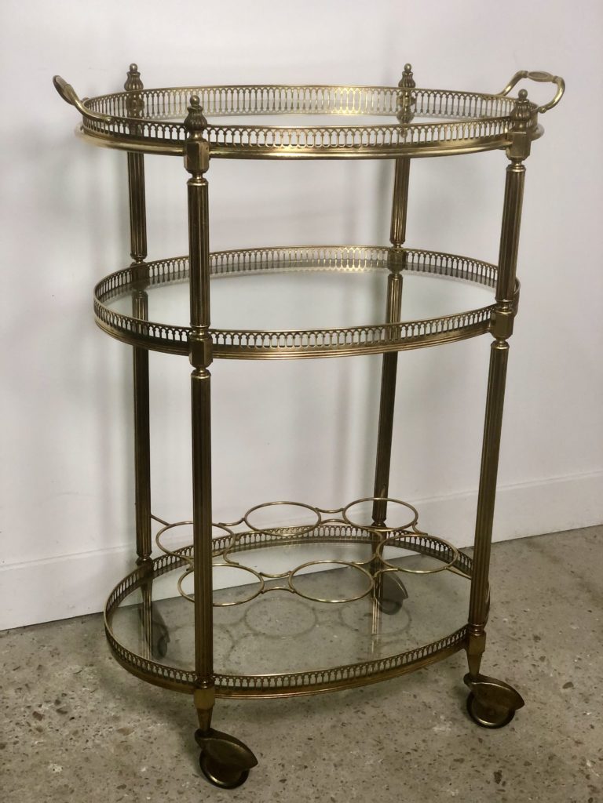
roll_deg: -1.2
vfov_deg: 36.8
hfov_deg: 28.0
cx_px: 302
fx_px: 1208
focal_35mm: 52
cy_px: 402
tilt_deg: -18.7
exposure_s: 1/50
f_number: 2.4
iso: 100
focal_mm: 6
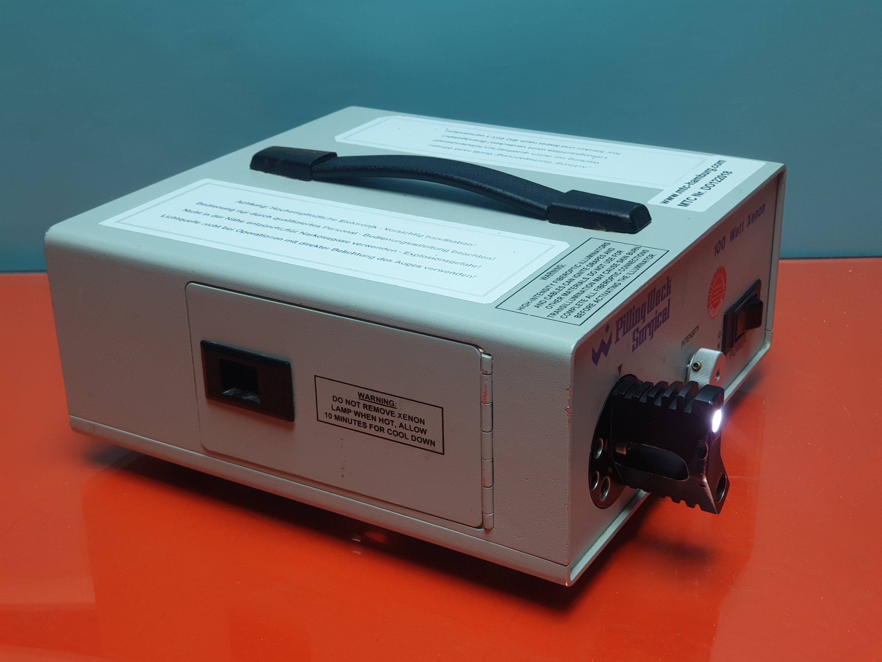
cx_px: 441
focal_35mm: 52
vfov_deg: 28.0
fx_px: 1325
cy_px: 331
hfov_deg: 36.8
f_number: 2.4
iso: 50
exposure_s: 1/33
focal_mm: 6
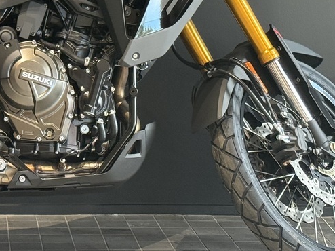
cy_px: -58
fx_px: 1354
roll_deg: -0.1
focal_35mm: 140
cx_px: 12
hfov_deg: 13.9
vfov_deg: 10.4
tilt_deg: -0.6
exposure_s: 1/100
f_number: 1.78
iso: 250
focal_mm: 6.76
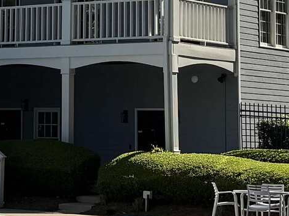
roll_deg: -1.2
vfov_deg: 9.3
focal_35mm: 156
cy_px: -59
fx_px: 1301
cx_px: -13
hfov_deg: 12.5
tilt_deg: +8.3
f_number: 1.78
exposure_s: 1/5714
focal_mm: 6.76
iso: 80
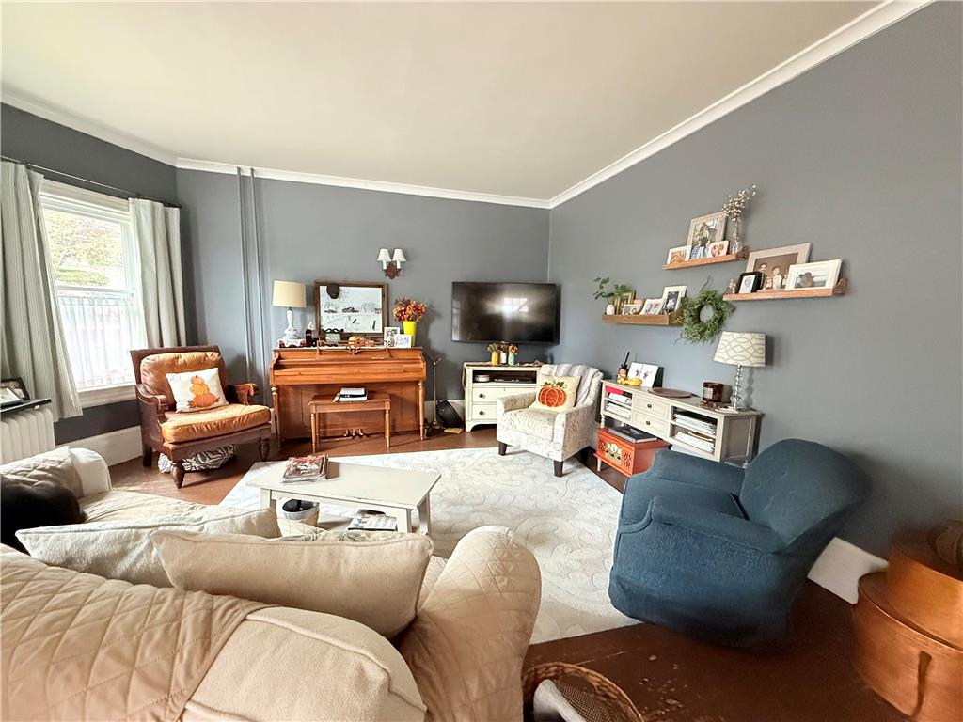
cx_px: 482
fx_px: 389
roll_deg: -1.7
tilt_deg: -6.5
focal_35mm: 14
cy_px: 361
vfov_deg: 85.7
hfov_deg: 102.1
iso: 800
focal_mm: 2.22
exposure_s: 1/60
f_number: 2.2
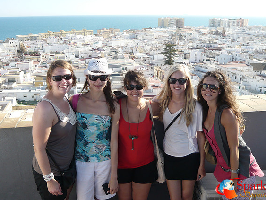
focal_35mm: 35
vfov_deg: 40.7
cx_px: 132
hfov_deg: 52.6
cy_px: 99
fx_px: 269
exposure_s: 1/500
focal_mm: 5.5
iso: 100
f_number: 3.1
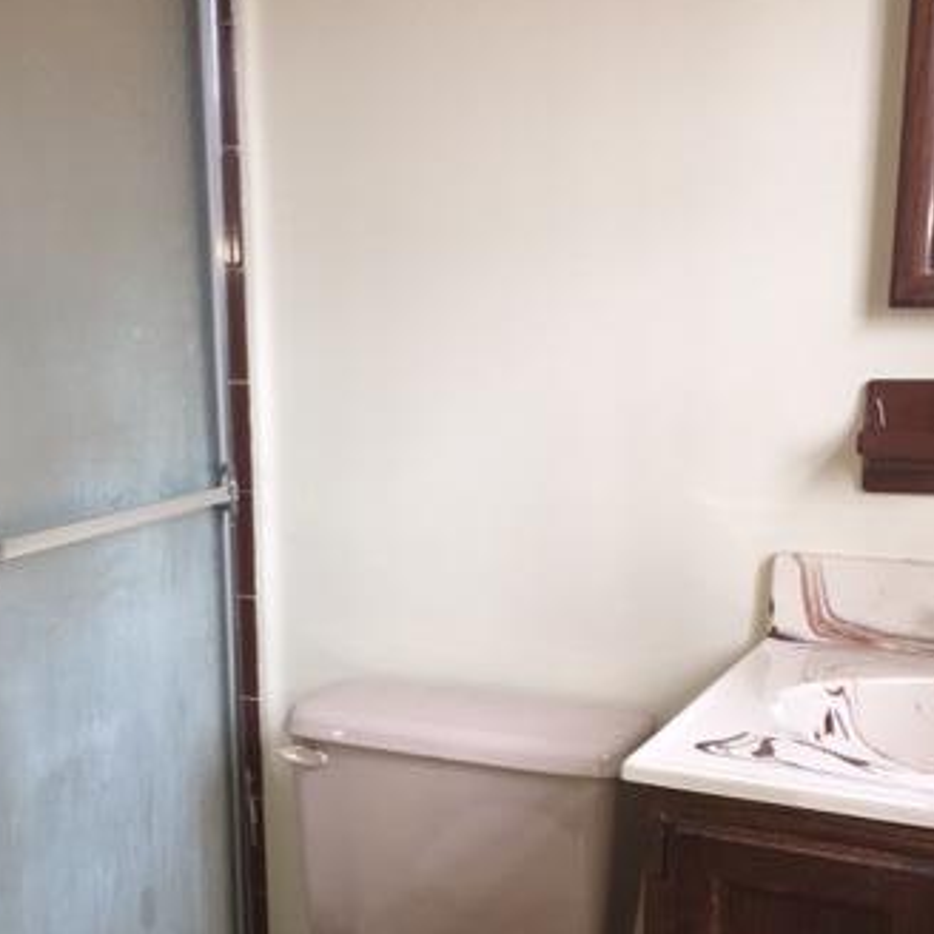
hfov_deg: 33.9
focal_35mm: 50
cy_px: 663
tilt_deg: -15.6
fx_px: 1526
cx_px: 364
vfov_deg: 33.5
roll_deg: +2.6
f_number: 2.2
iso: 40
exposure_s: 1/30
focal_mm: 4.15
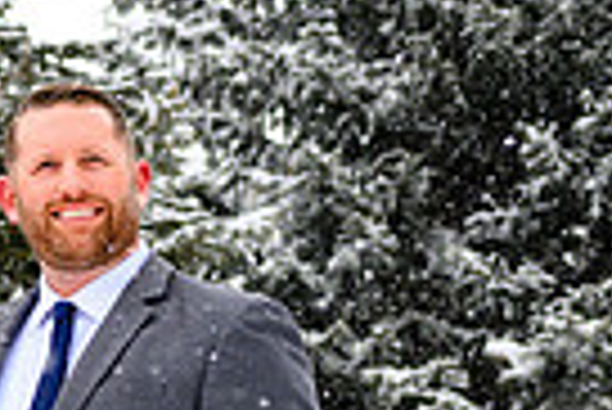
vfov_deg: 9.2
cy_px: 221
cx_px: -598
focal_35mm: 149
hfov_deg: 12.2
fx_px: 2536
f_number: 2.8
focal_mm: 35
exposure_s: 1/2500
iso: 250
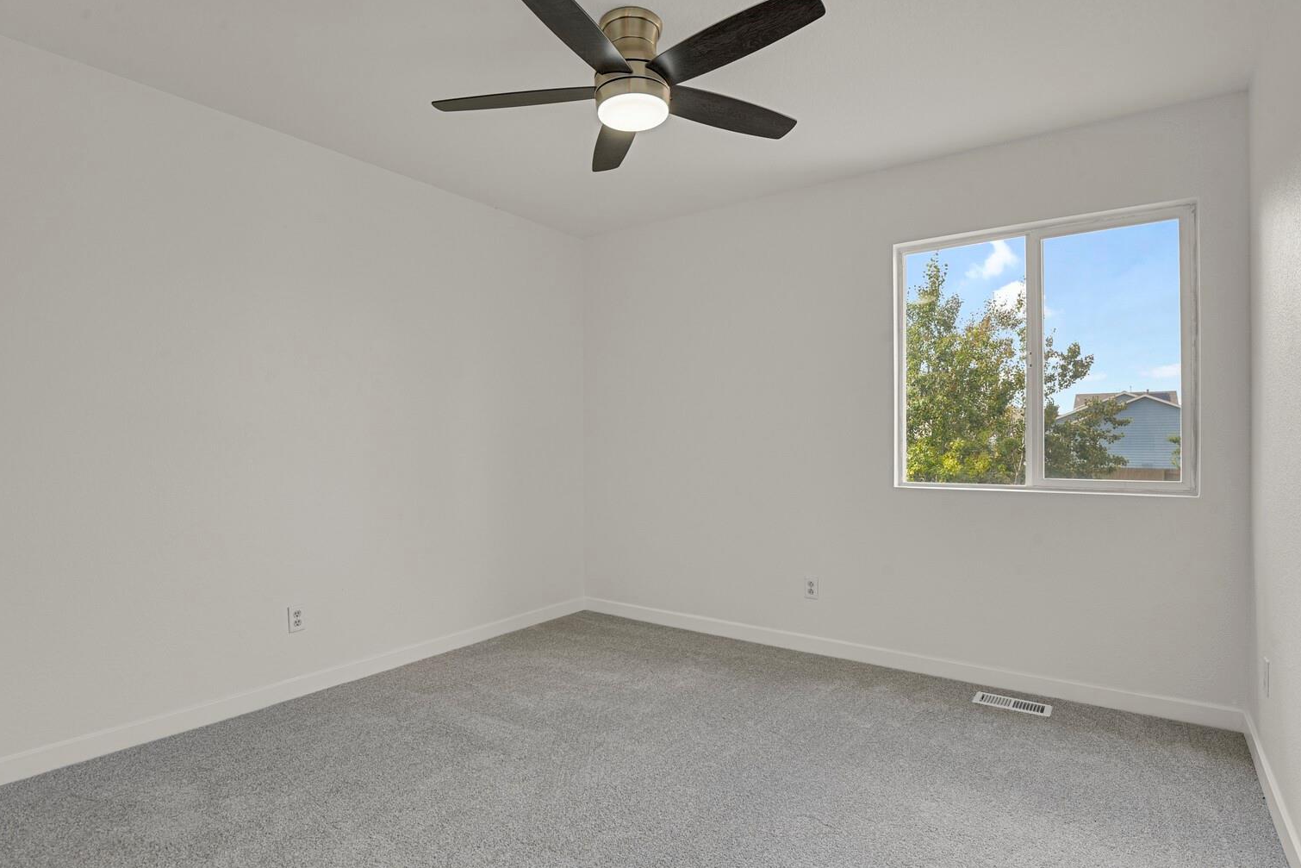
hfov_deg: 90.0
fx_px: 651
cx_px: 652
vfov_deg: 67.4
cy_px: 441
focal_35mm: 18
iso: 250
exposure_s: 1/1.67
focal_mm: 17
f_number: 8
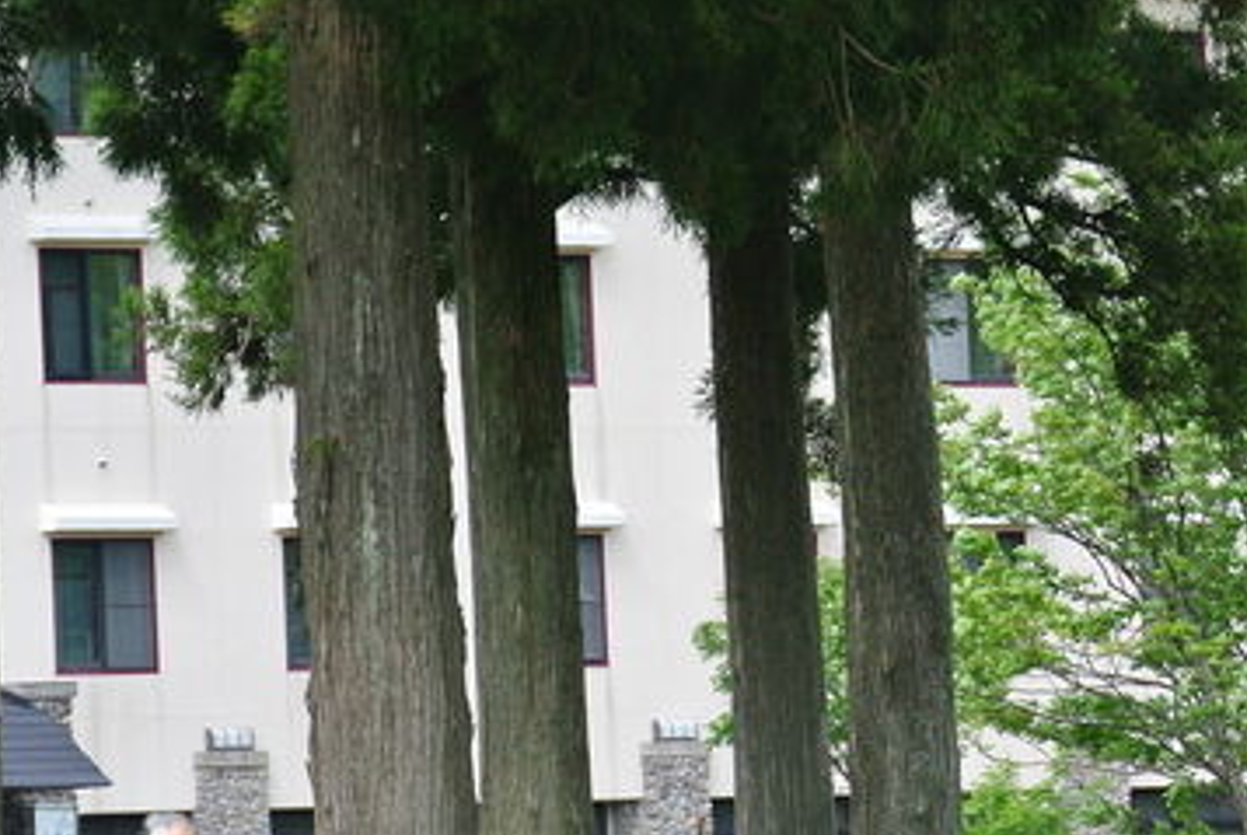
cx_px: 1235
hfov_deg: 4.7
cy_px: 503
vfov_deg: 3.1
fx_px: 15260
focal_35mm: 440
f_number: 4.8
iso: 100
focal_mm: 71.6
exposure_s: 1/200
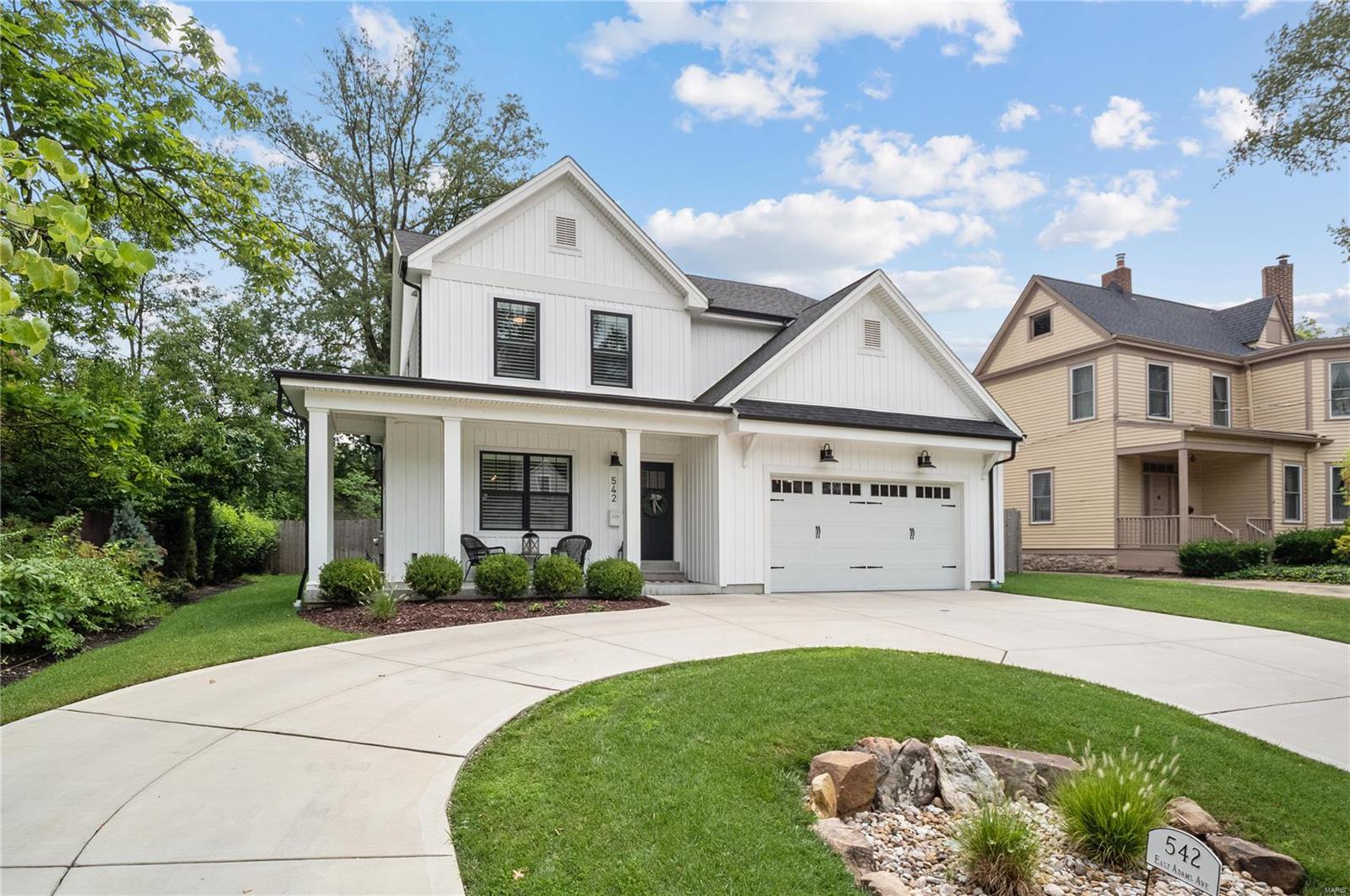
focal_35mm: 18
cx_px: 675
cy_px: 448
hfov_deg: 90.1
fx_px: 674
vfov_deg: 67.2
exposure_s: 1/1250
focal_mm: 9
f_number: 8
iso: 400
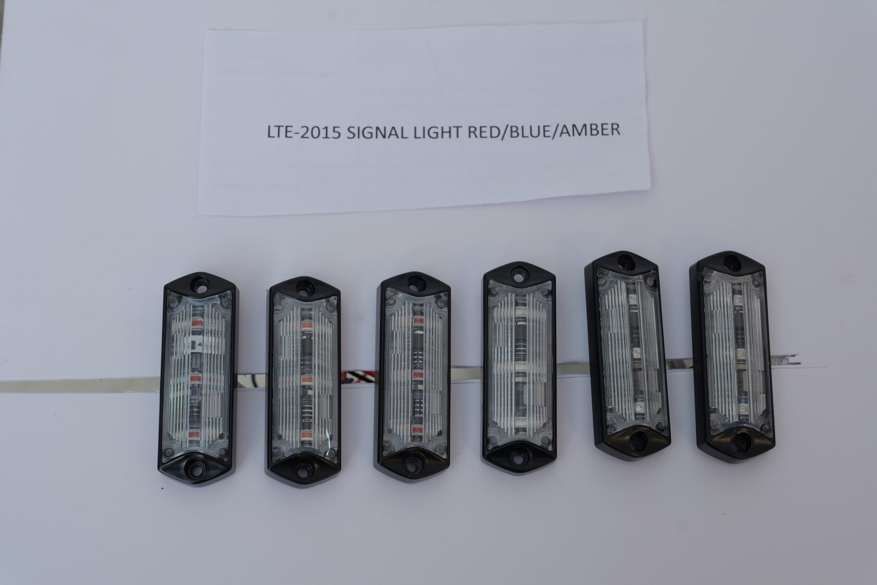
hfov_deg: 32.9
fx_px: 1486
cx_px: 438
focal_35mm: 61
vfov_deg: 22.3
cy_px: 292
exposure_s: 1/160
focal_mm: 61
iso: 800
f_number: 10
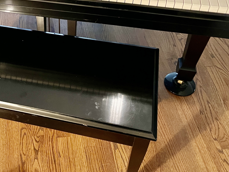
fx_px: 324
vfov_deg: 29.0
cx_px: 42
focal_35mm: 49
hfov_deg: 37.4
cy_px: 34
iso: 500
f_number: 1.6
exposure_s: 1/30
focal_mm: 5.1
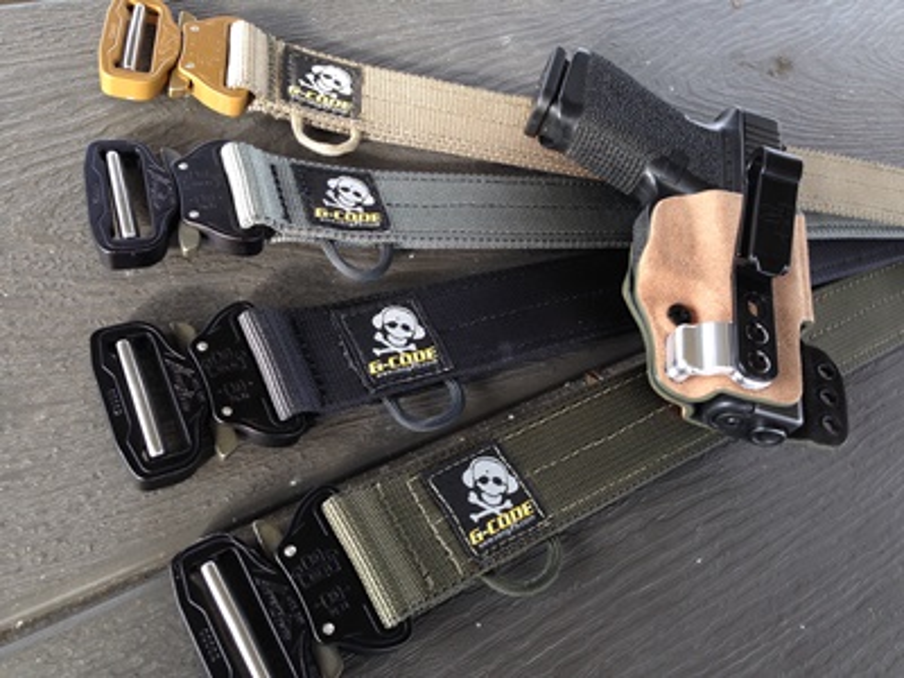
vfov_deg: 42.9
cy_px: 339
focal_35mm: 33
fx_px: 862
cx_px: 452
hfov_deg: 55.4
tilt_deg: -51.2
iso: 50
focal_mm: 4.12
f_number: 2.4
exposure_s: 1/30
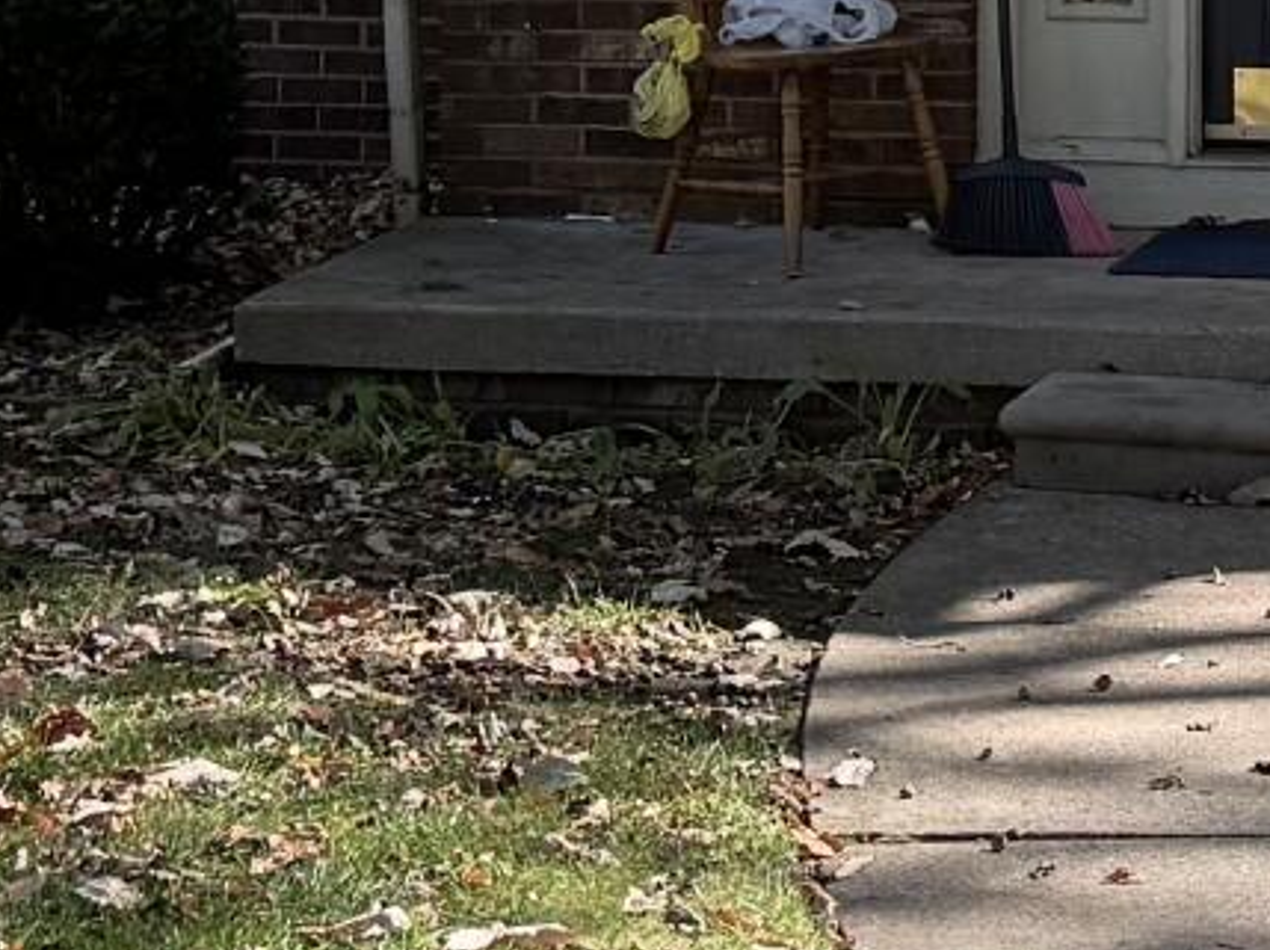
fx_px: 6158
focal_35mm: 168
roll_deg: +0.1
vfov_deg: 8.5
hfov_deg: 11.6
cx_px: 1338
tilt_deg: -0.2
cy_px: -651
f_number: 1.78
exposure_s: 1/788
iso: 100
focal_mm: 6.76
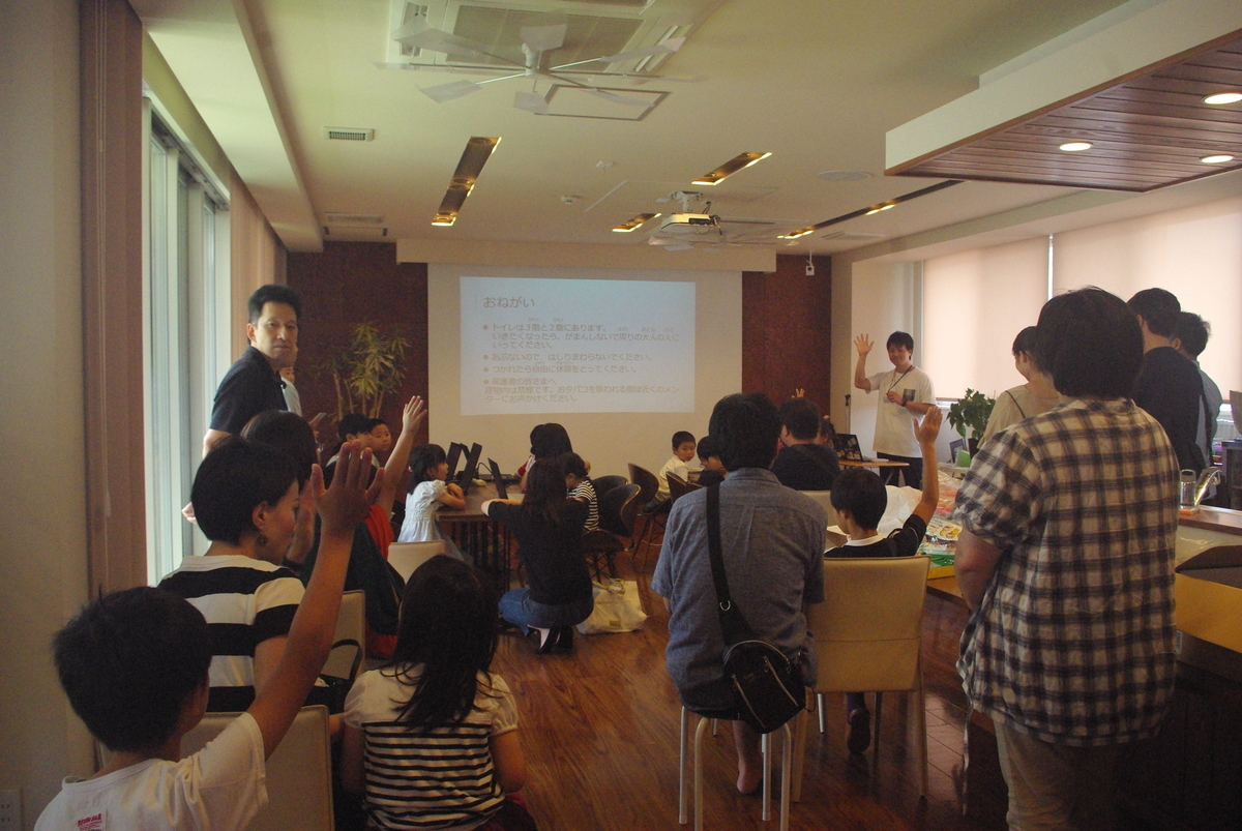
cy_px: 416
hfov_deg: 61.9
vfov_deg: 43.7
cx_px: 621
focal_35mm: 30
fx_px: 1036
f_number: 8
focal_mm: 20
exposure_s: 1/125
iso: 1600
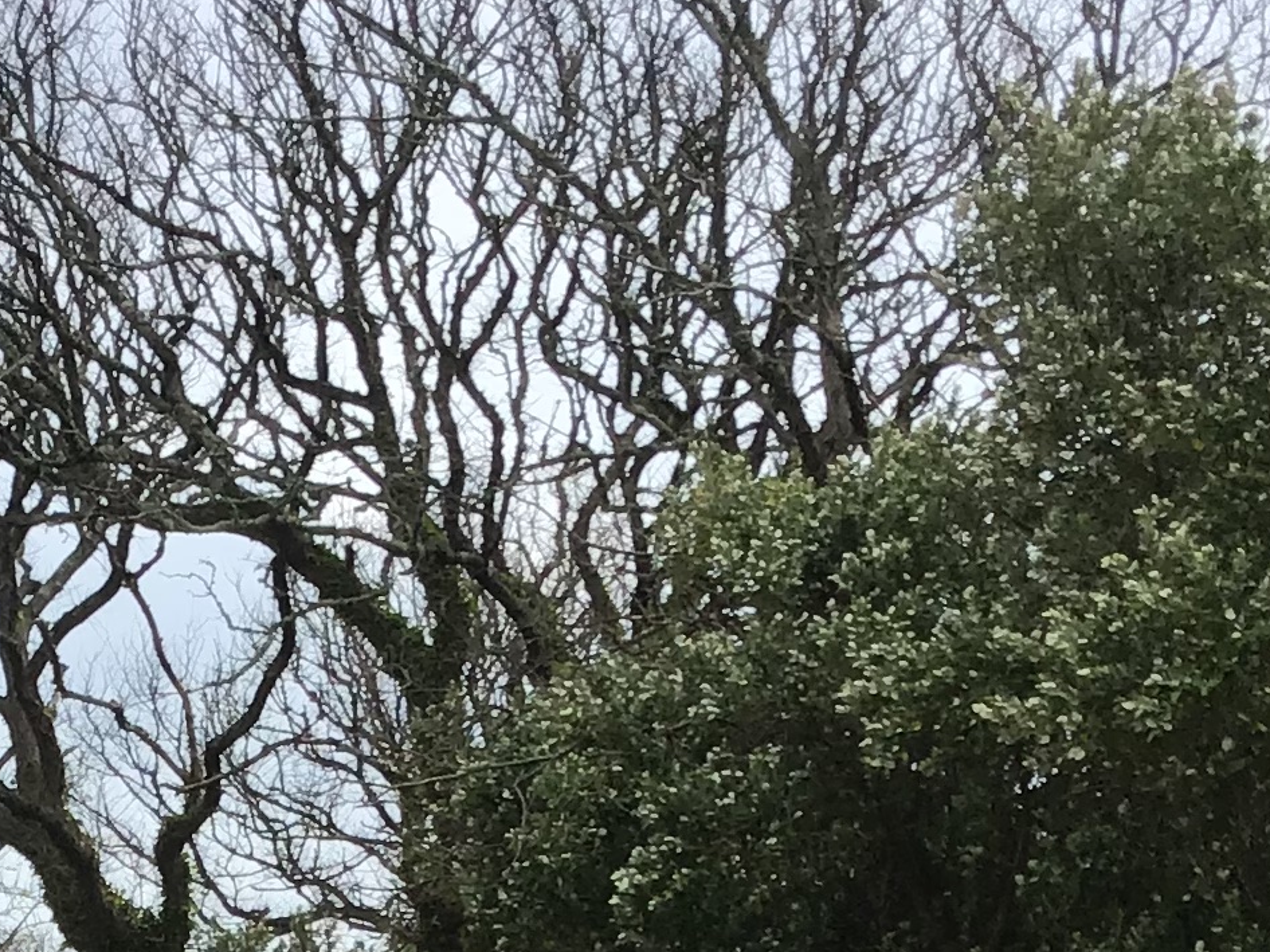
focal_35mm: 107
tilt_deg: -0.5
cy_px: 1442
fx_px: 3925
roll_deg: +0.0
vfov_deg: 13.1
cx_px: 129
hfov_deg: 18.1
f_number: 2.4
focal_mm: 3.3
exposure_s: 1/769
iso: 25
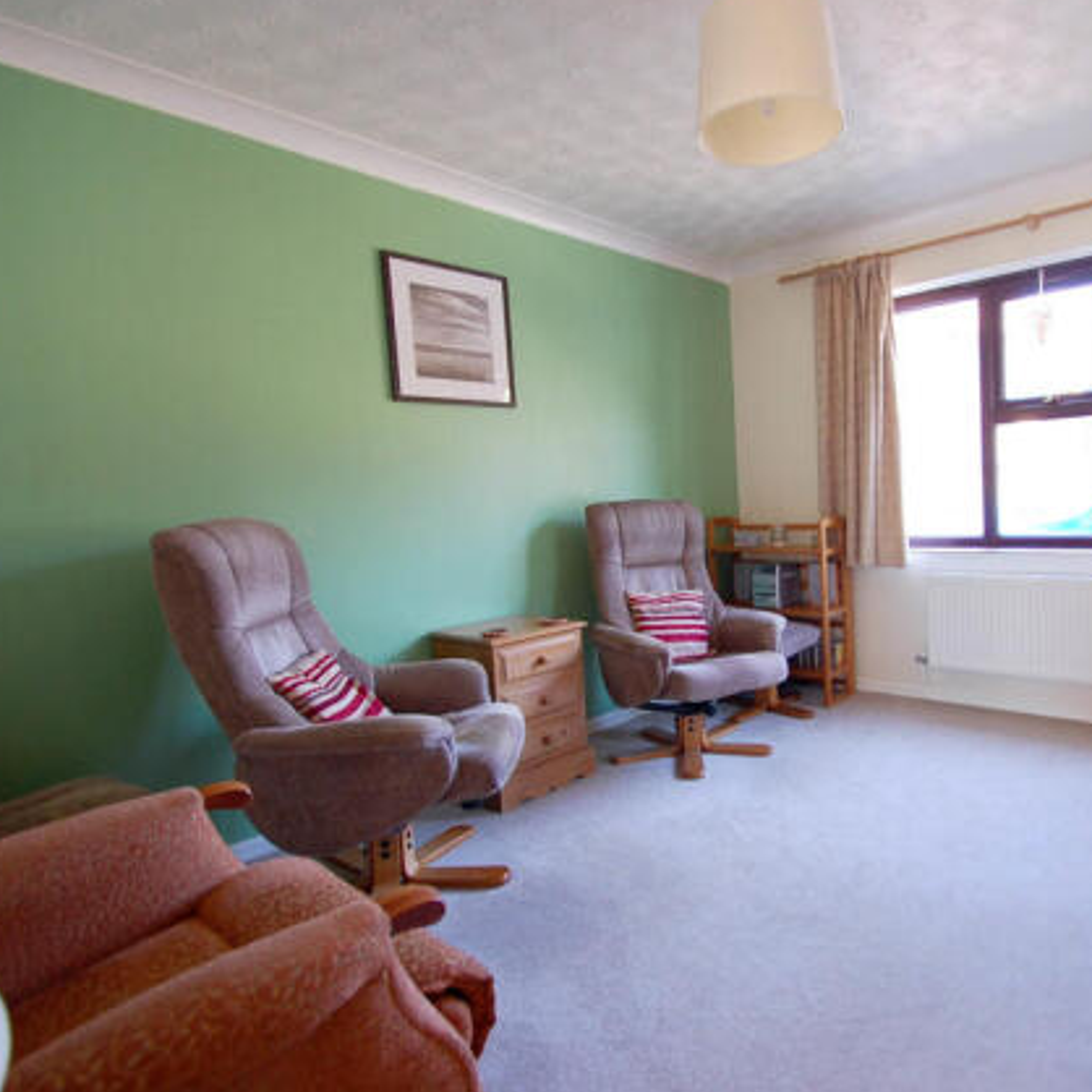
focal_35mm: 20
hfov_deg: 73.4
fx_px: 714
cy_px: 554
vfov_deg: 74.8
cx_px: 692
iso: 500
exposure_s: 1/30
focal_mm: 10
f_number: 3.5
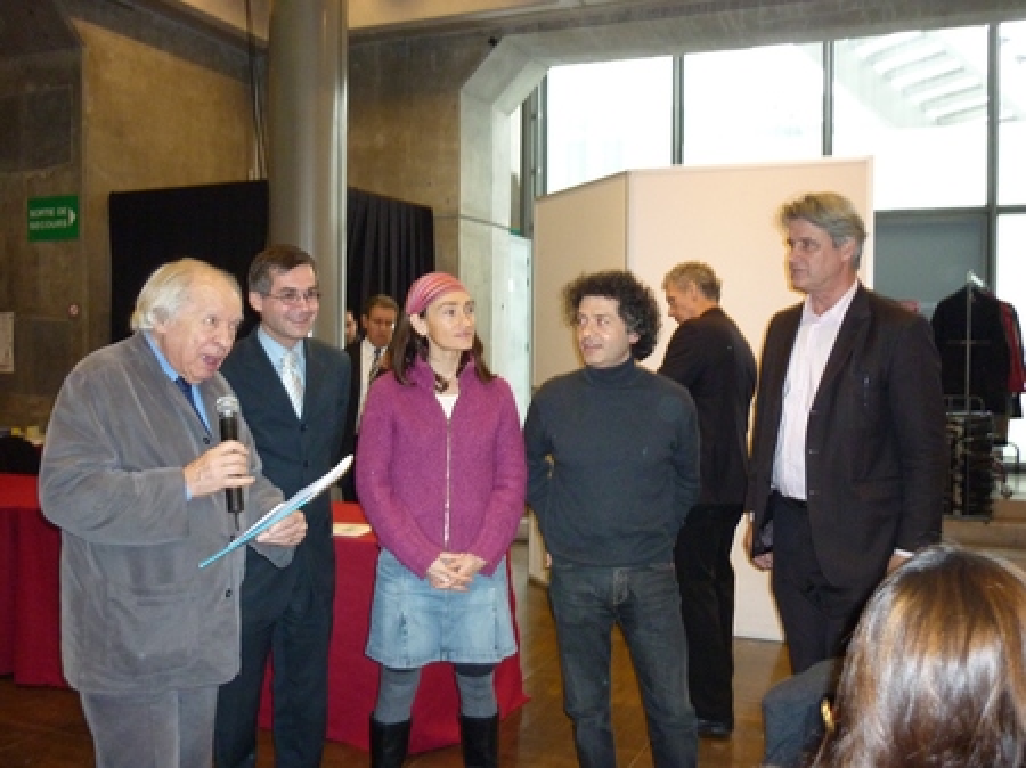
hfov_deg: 55.4
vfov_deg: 42.9
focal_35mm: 33
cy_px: 384
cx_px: 513
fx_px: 978
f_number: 2.8
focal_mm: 5.5
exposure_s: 1/30
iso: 400
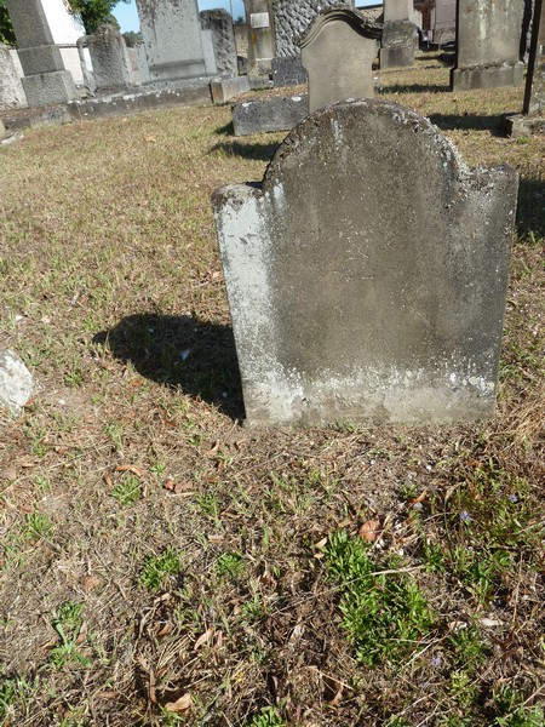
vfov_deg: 69.4
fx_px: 525
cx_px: 272
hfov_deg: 54.9
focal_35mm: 25
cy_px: 364
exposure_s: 1/320
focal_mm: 4.1
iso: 80
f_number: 4
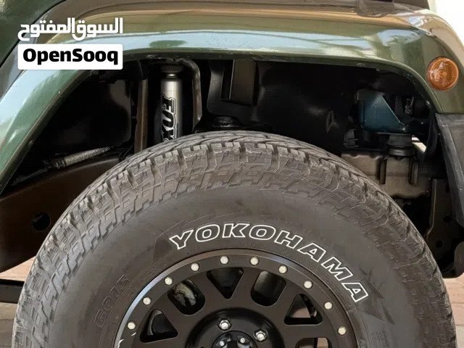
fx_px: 643
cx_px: 232
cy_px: 174
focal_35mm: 48
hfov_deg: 39.7
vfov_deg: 30.3
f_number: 1.78
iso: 100
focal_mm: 6.76
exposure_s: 1/330
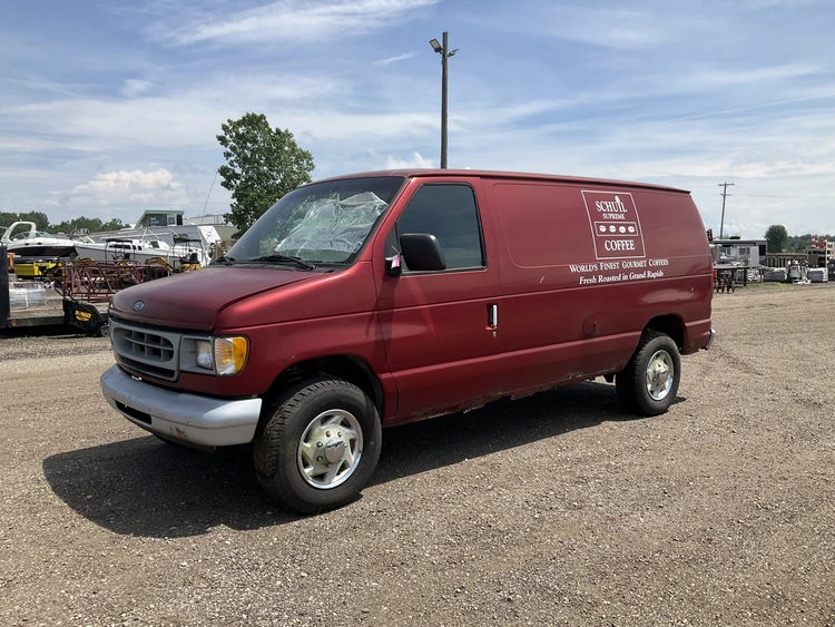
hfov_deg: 61.6
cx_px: 418
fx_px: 700
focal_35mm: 29
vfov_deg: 48.3
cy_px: 314
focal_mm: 3
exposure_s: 1/1984
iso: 25
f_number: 1.8
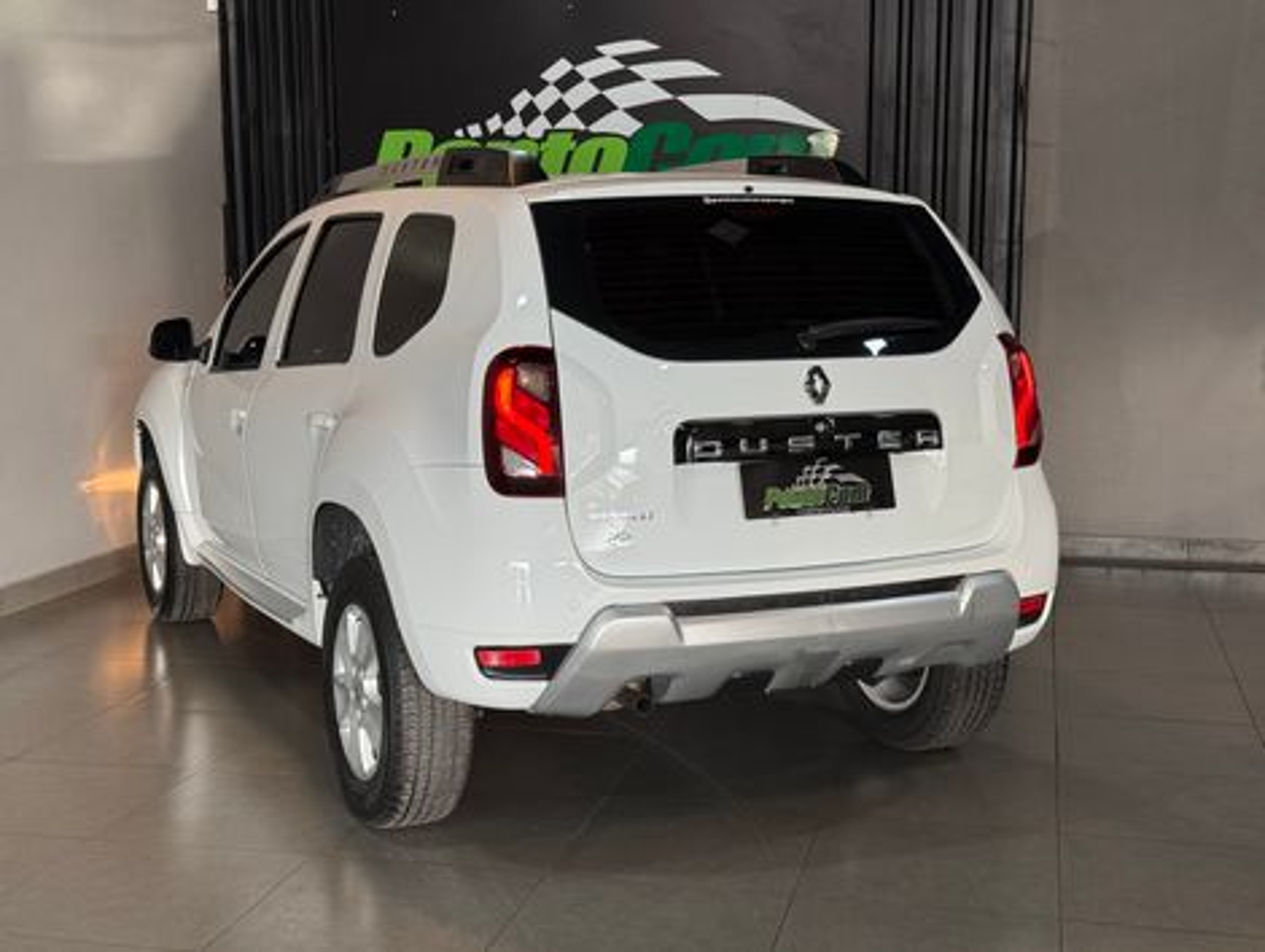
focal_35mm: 48
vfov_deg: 30.3
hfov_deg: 39.6
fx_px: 1757
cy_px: 476
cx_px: 632
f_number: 1.78
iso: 80
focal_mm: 6.76
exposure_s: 1/60
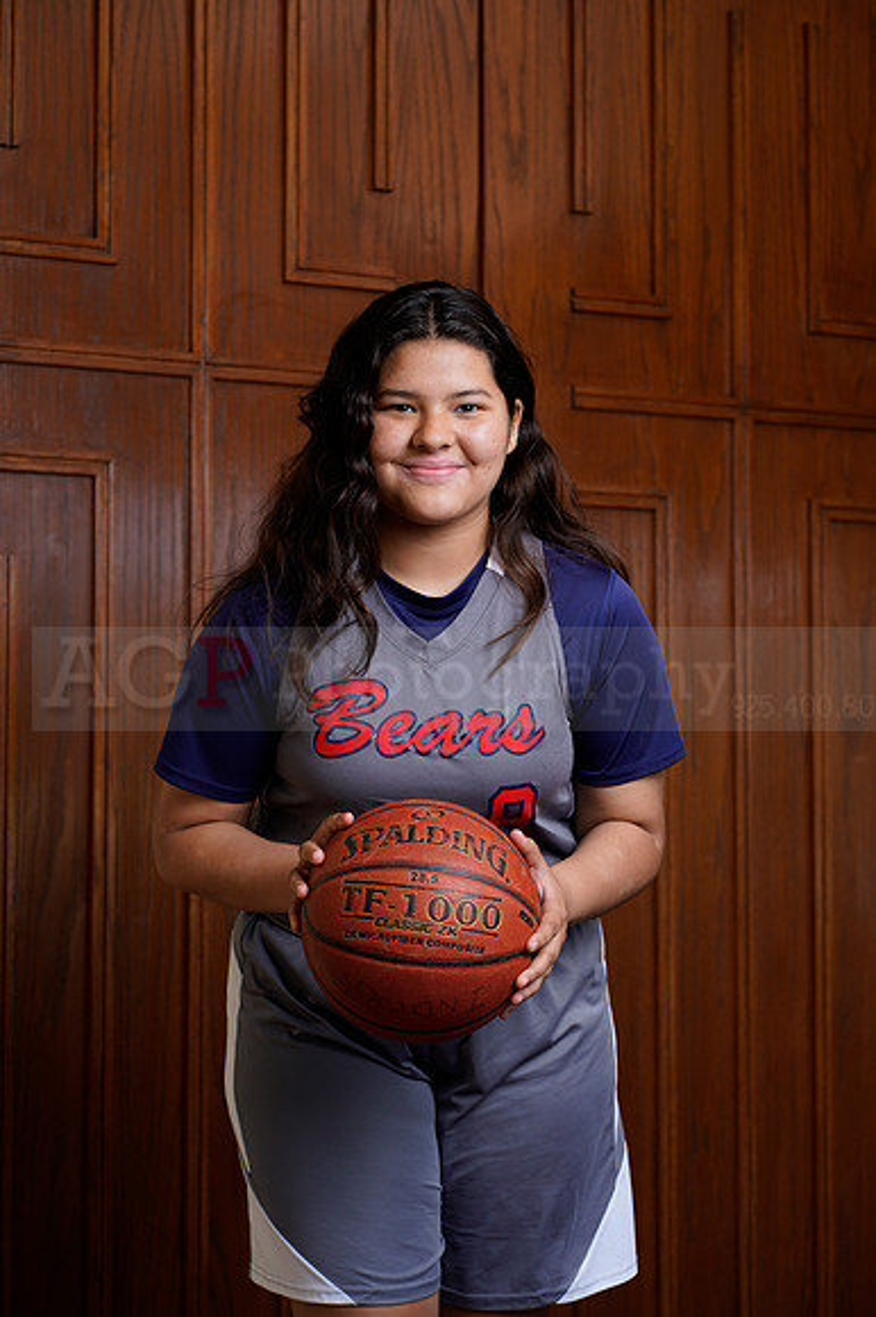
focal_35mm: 85
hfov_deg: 16.1
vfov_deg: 23.9
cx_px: 438
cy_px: 658
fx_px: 3106
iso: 200
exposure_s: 1/250
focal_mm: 85
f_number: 5.6
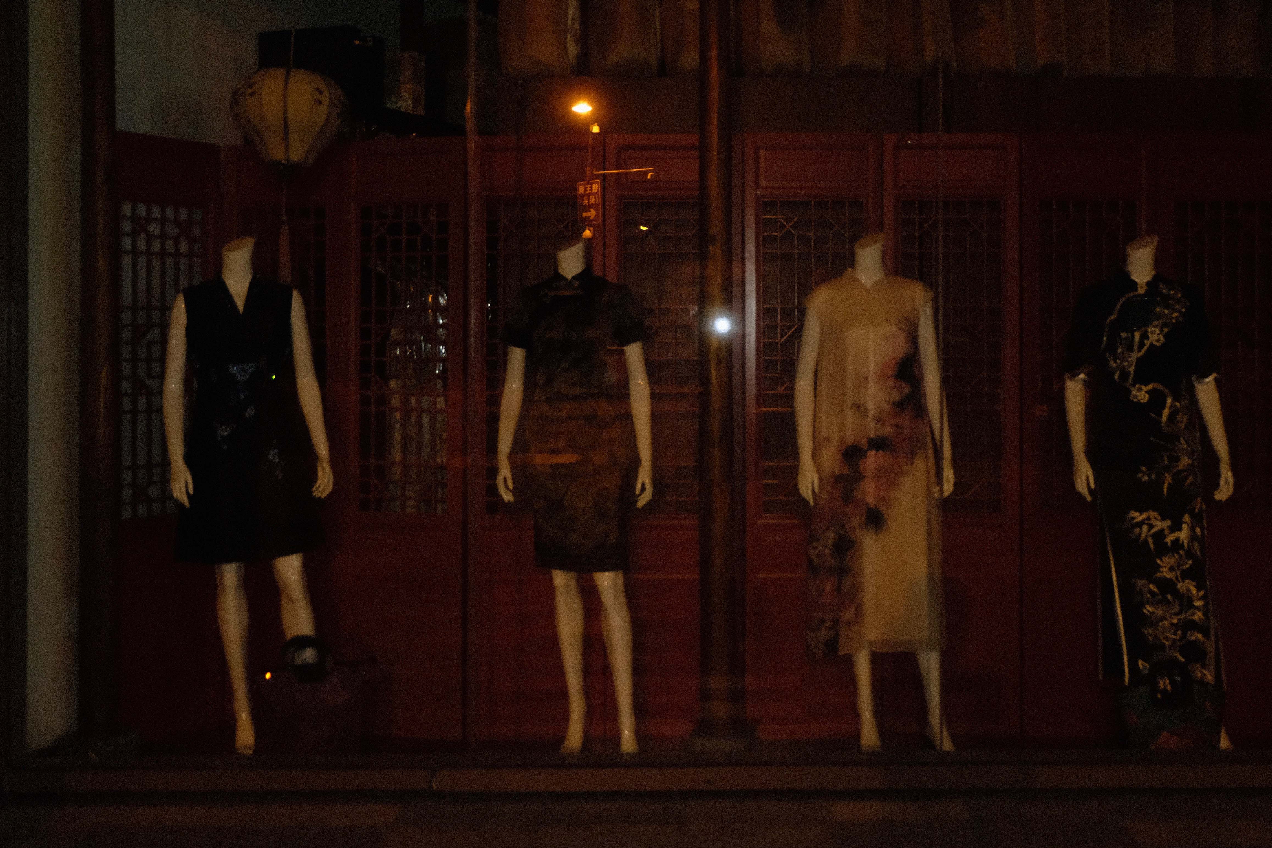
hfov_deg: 49.4
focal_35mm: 39
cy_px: 320
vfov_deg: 34.0
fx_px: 1378
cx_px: 729
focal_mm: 20.1
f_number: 3.8
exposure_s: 1/30
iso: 3200
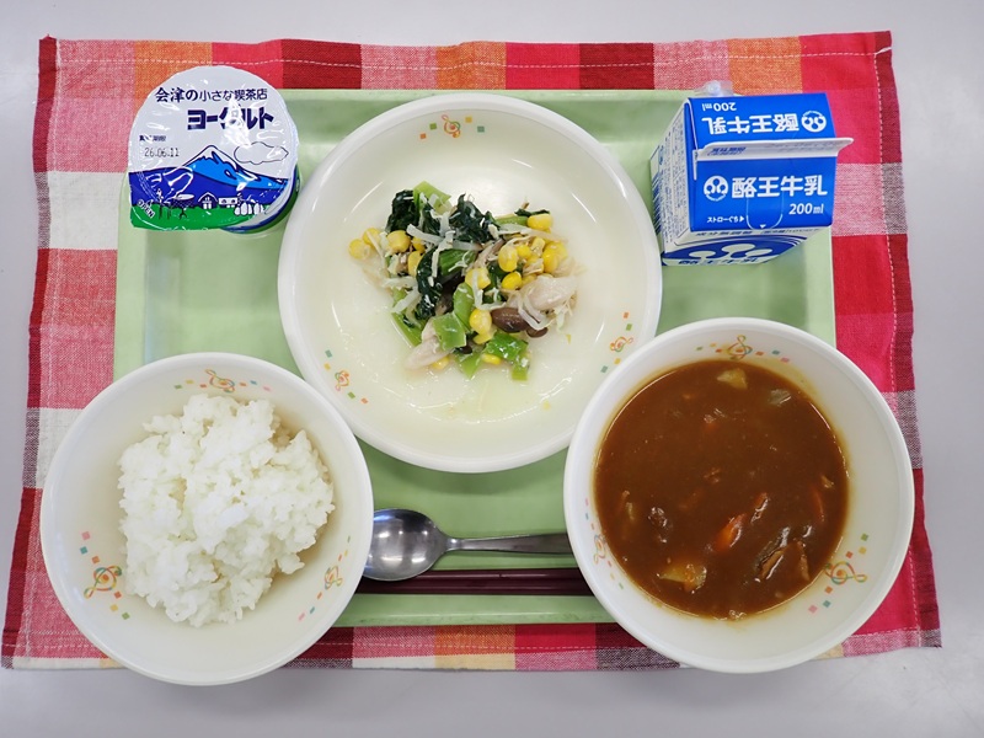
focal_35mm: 25
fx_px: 711
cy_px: 369
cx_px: 492
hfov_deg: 69.4
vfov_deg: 54.9
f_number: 2
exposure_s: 1/125
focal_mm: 4.5
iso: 100
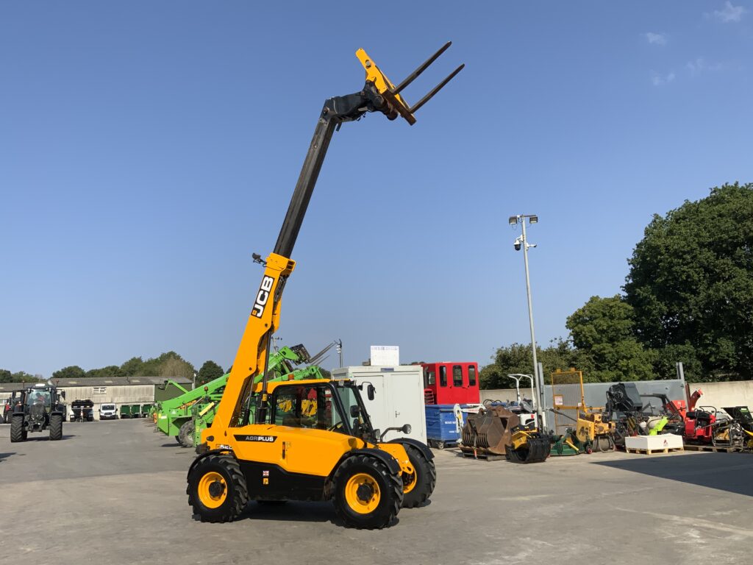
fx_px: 631
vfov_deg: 48.2
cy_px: 282
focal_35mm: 29
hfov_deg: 61.7
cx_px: 376
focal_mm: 3
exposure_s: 1/2427
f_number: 1.8
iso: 20
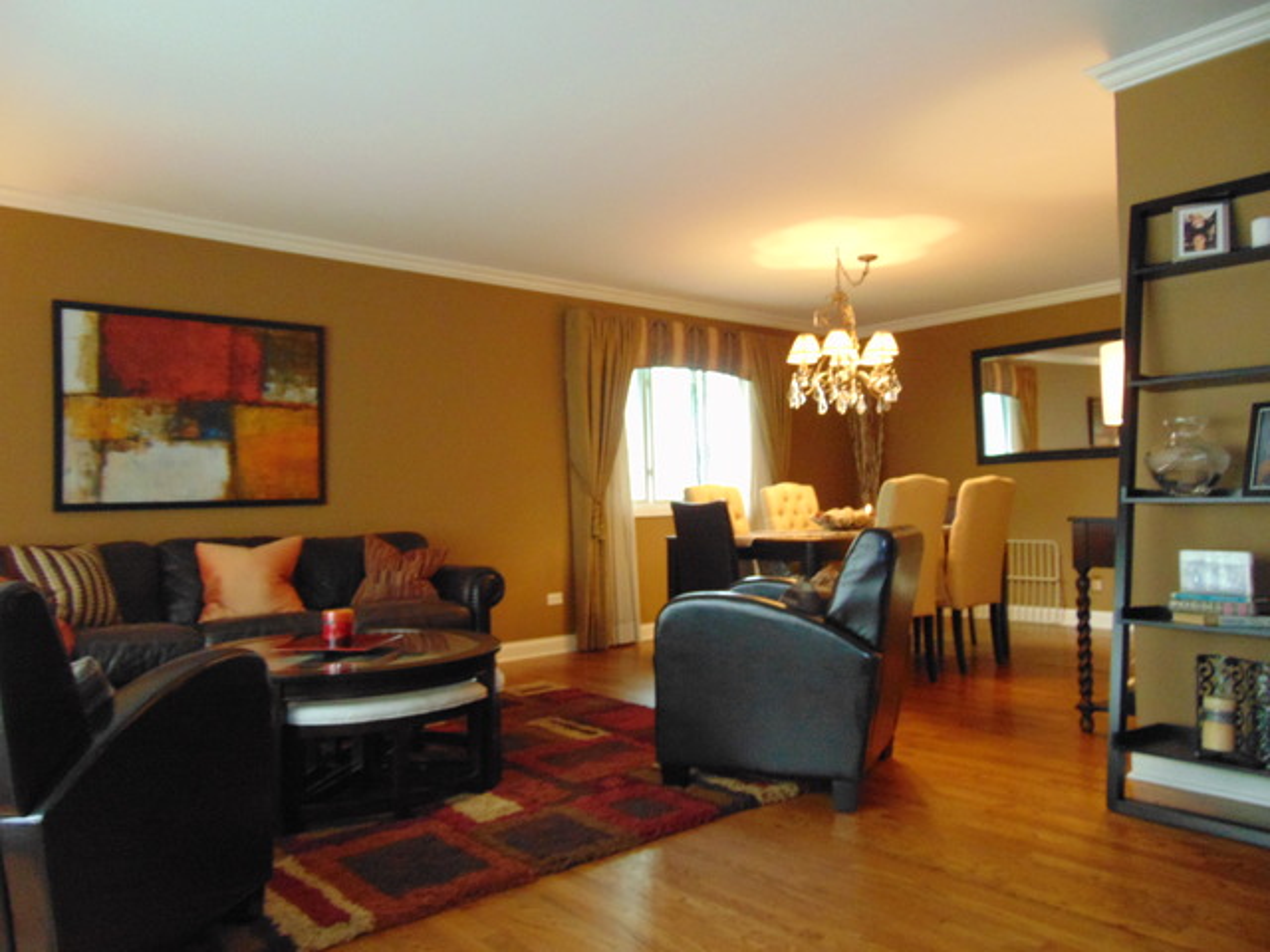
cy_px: 476
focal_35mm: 25
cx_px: 635
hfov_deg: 69.4
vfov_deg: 54.9
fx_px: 917
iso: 400
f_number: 3
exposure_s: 1/20
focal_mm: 4.5
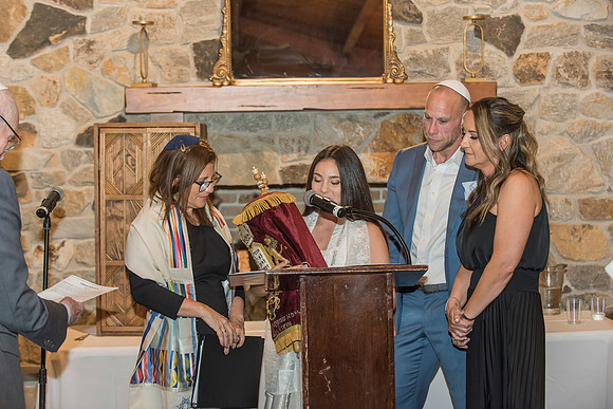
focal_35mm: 78
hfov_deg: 26.0
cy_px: 204
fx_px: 1328
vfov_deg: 17.5
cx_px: 306
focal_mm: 78
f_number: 4
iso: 1250
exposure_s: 1/125
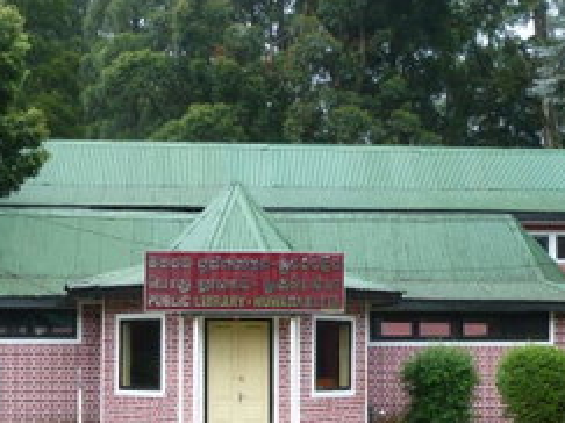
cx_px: 242
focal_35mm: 79
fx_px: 1289
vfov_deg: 18.5
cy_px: 307
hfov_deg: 24.7
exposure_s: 1/15
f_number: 3.8
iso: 400
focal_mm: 7.9
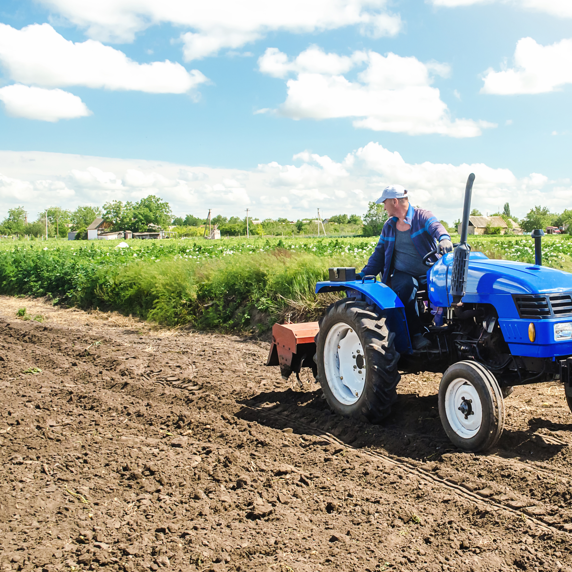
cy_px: 285
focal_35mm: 57
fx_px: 1059
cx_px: 400
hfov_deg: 29.9
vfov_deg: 30.2
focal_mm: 29
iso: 400
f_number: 8
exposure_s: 1/320
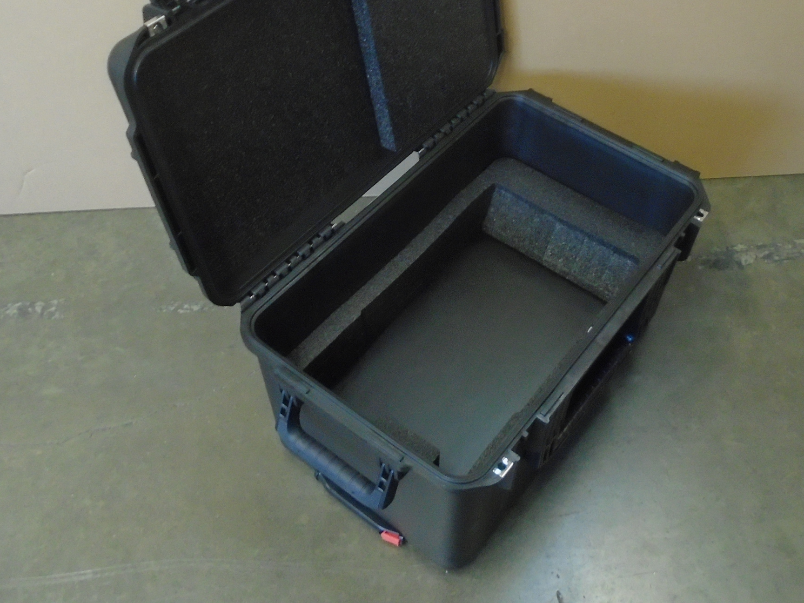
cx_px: 465
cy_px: 210
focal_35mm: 39
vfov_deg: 36.5
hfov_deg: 47.7
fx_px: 906
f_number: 3.2
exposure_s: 1/8
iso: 400
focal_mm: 4.6
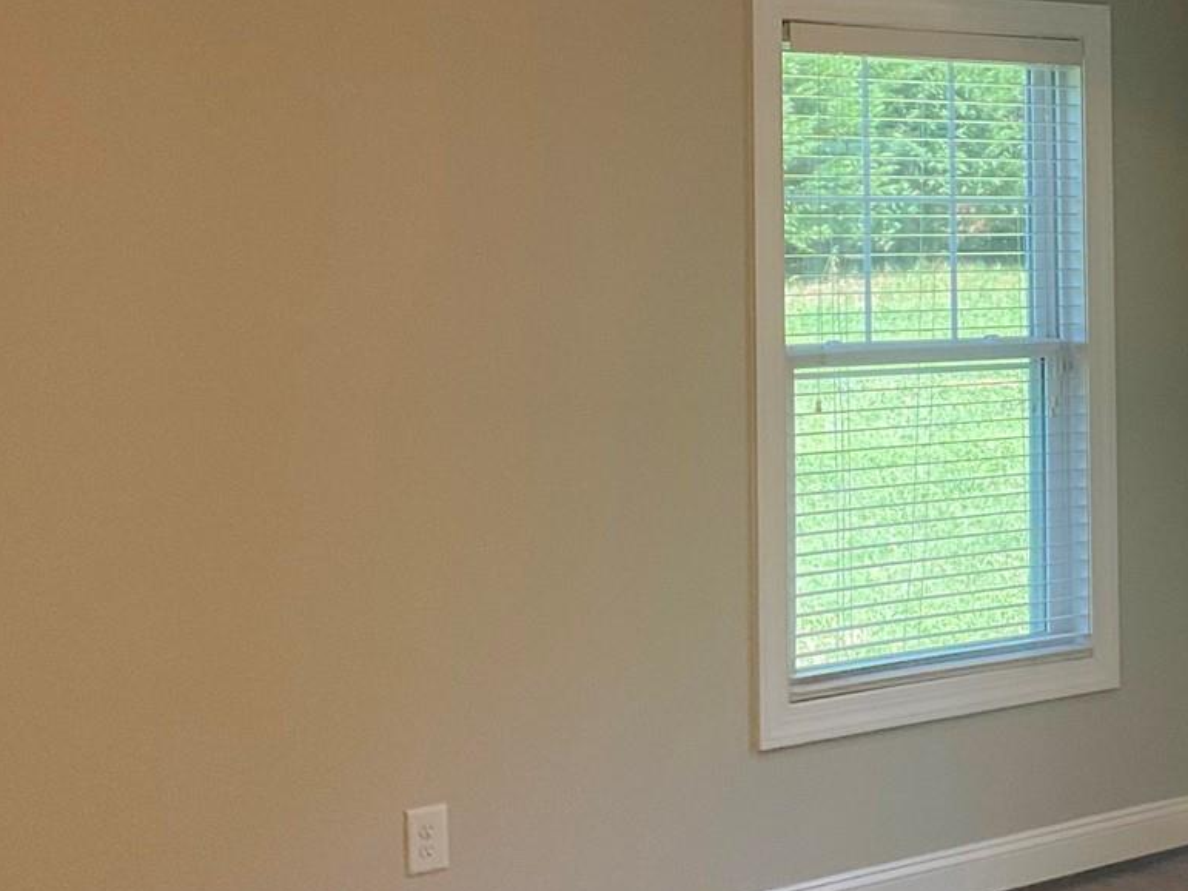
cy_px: 220
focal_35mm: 77
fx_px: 2642
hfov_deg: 23.6
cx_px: 1339
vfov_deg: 19.0
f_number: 1.8
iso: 40
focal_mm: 3
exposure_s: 1/60
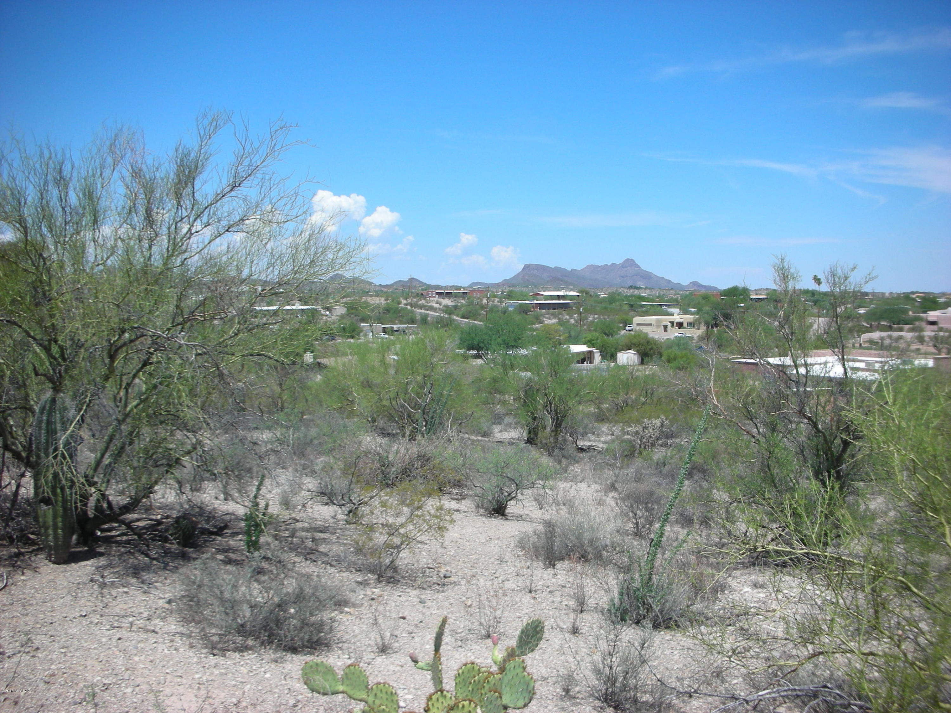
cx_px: 476
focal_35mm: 35
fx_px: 962
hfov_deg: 52.6
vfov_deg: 40.7
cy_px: 356
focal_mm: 5.8
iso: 50
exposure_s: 1/100
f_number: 8.5
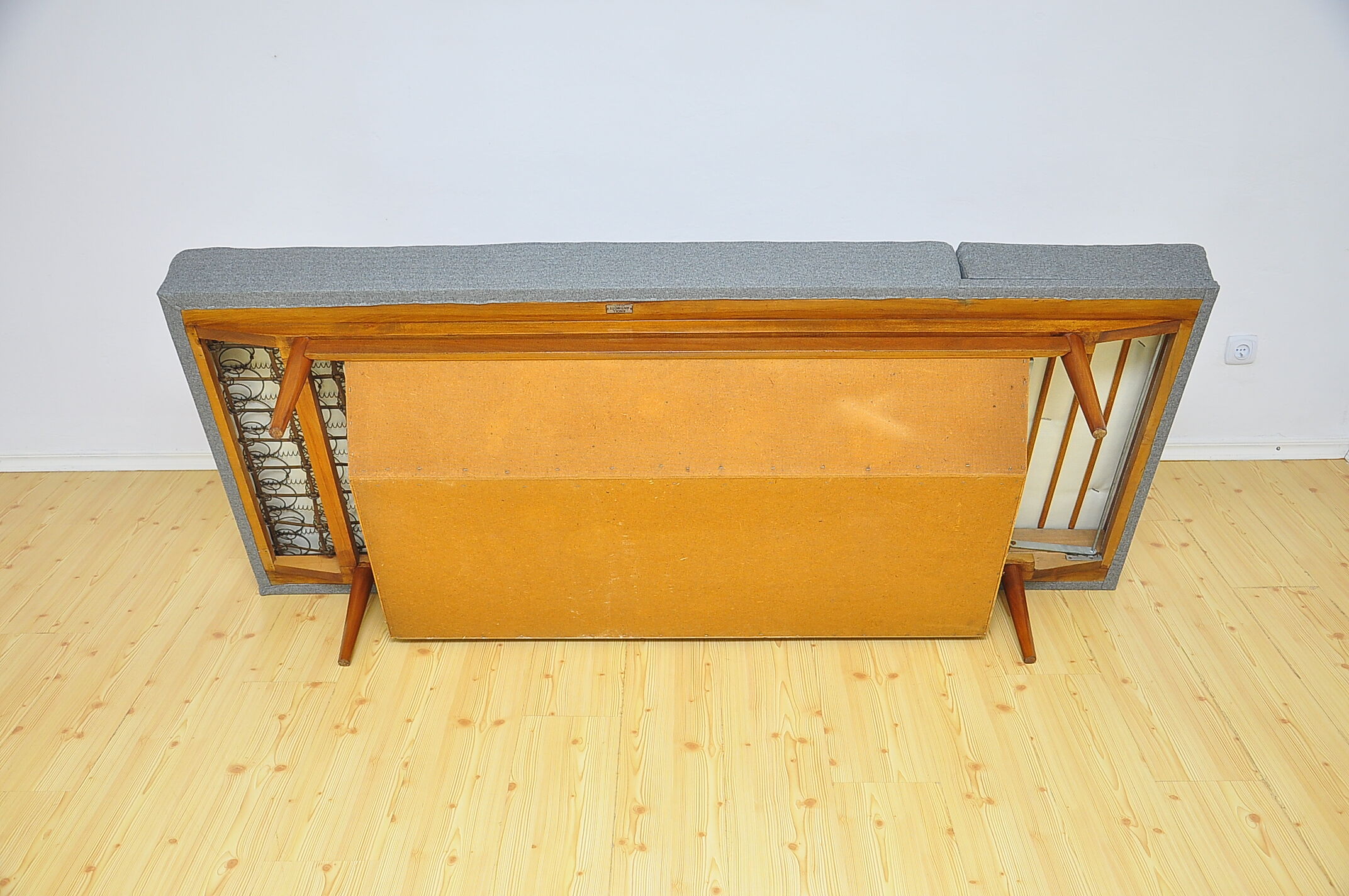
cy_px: 448
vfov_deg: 36.8
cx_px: 674
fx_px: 1347
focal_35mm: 36
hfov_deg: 53.2
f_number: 3.8
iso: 360
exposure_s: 1/200
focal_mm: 24
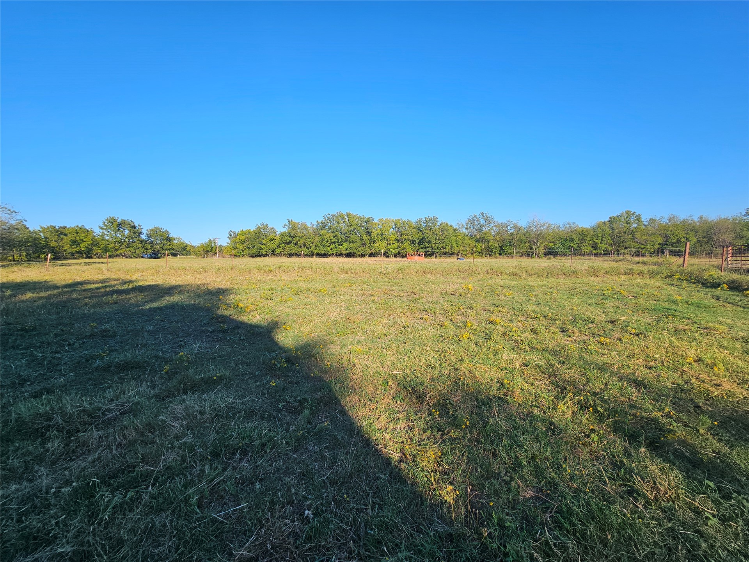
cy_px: 281
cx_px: 374
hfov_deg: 106.2
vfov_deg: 89.9
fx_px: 281
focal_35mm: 13
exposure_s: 1/1380
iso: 50
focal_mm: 2.2
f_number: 2.2
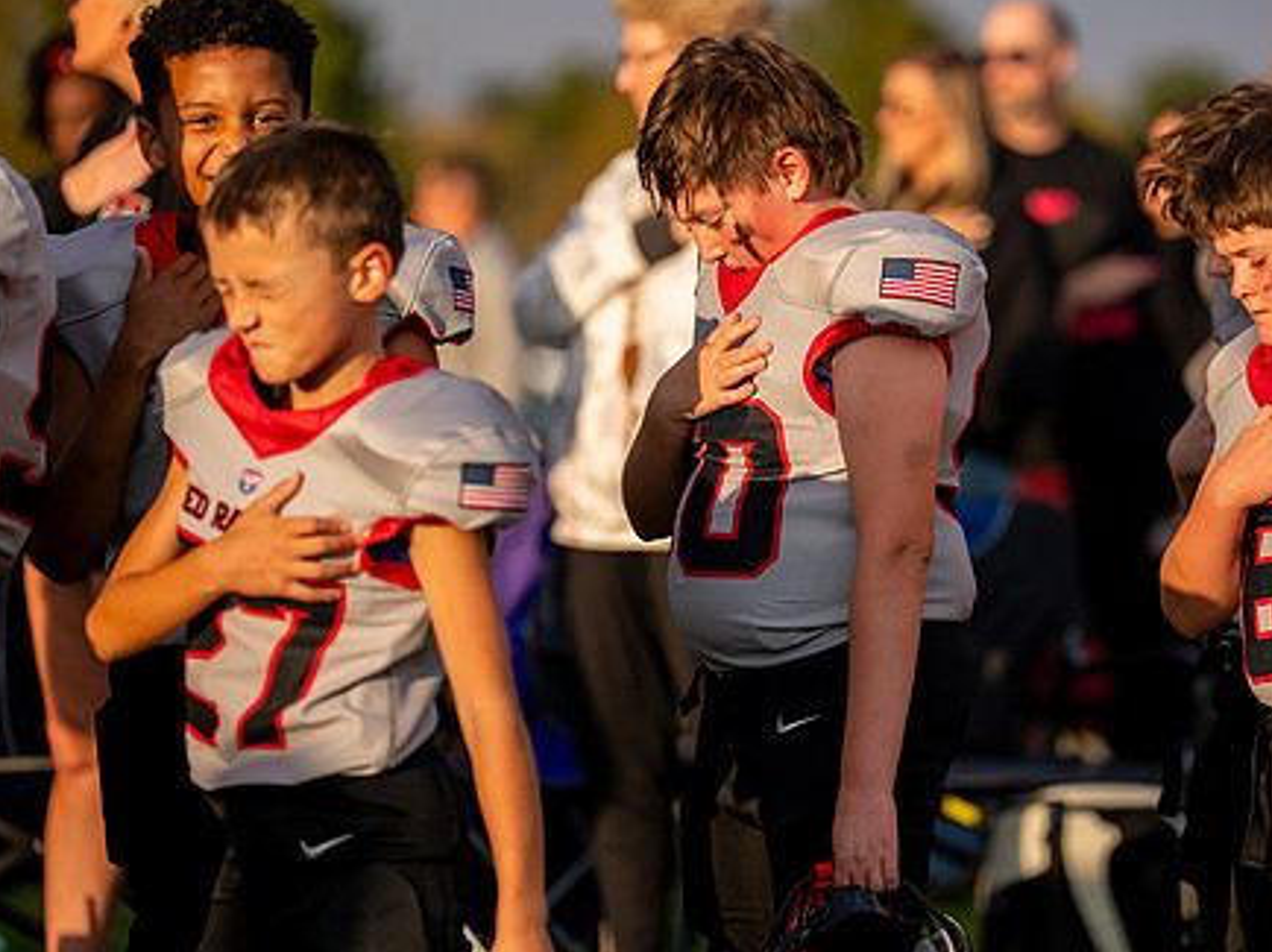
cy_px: 428
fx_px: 8190
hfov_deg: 8.9
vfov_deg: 6.7
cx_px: 834
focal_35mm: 223
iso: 400
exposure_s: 1/3200
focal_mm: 159
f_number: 2.8
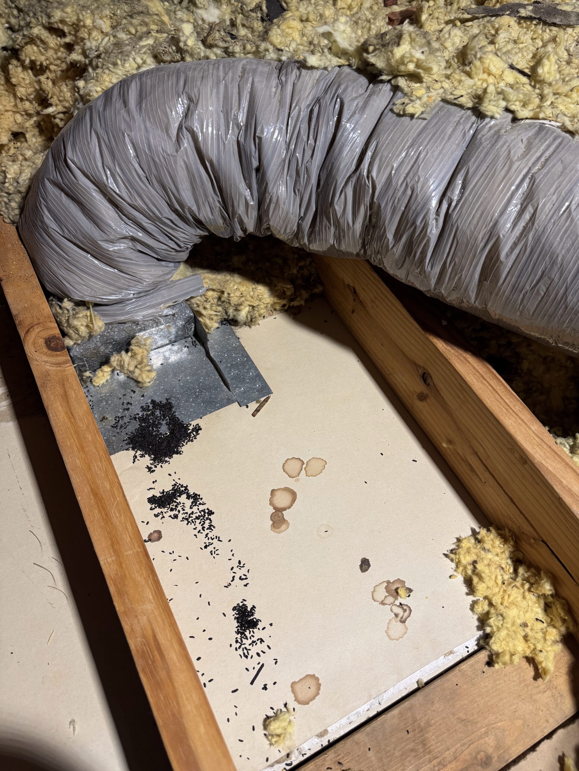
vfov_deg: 71.6
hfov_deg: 56.8
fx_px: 535
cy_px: 386
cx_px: 290
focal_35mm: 24
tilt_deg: -55.8
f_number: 1.78
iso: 200
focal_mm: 6.76
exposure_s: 1/71
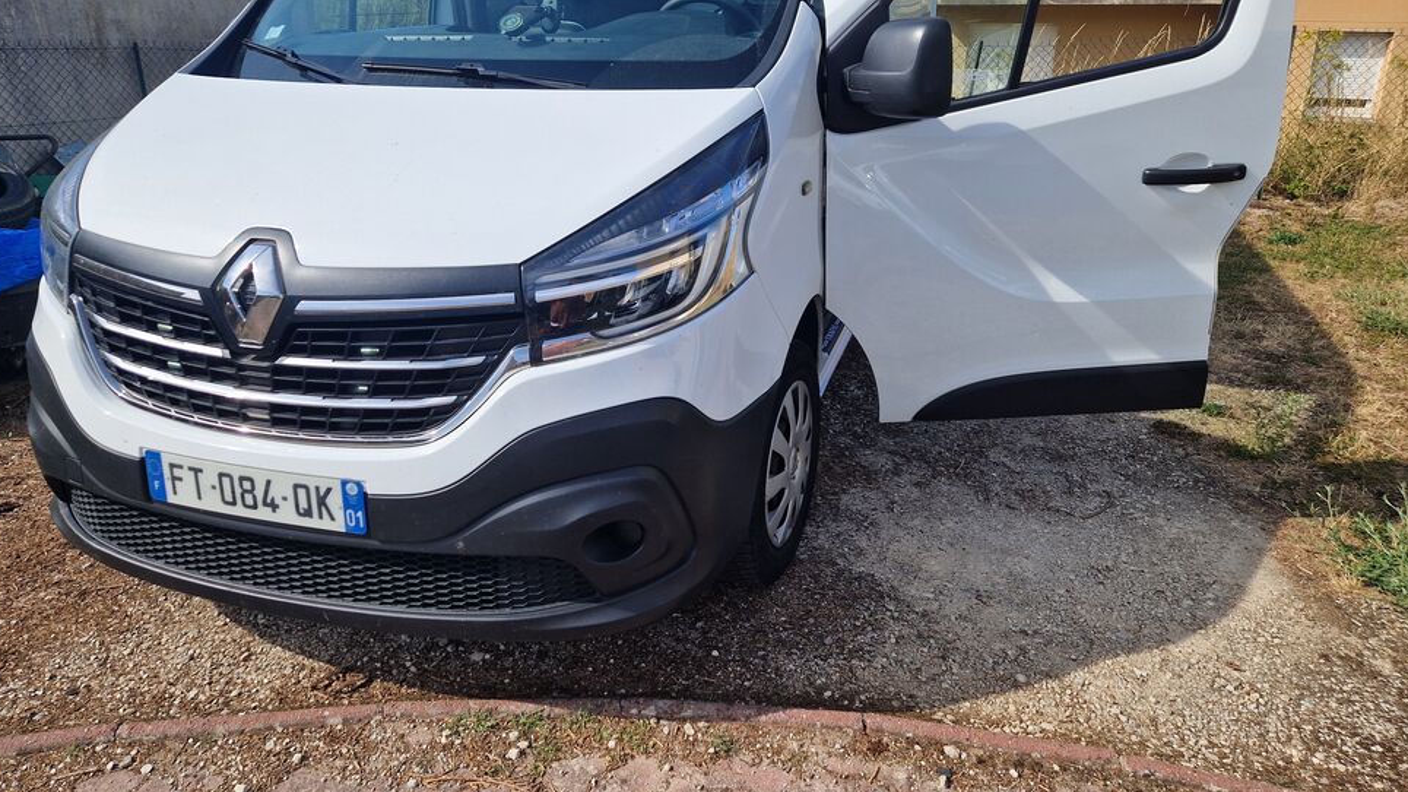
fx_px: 971
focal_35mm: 26
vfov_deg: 44.0
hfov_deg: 71.9
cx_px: 685
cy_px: 289
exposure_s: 1/1276
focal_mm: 5.4
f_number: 1.8
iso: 50
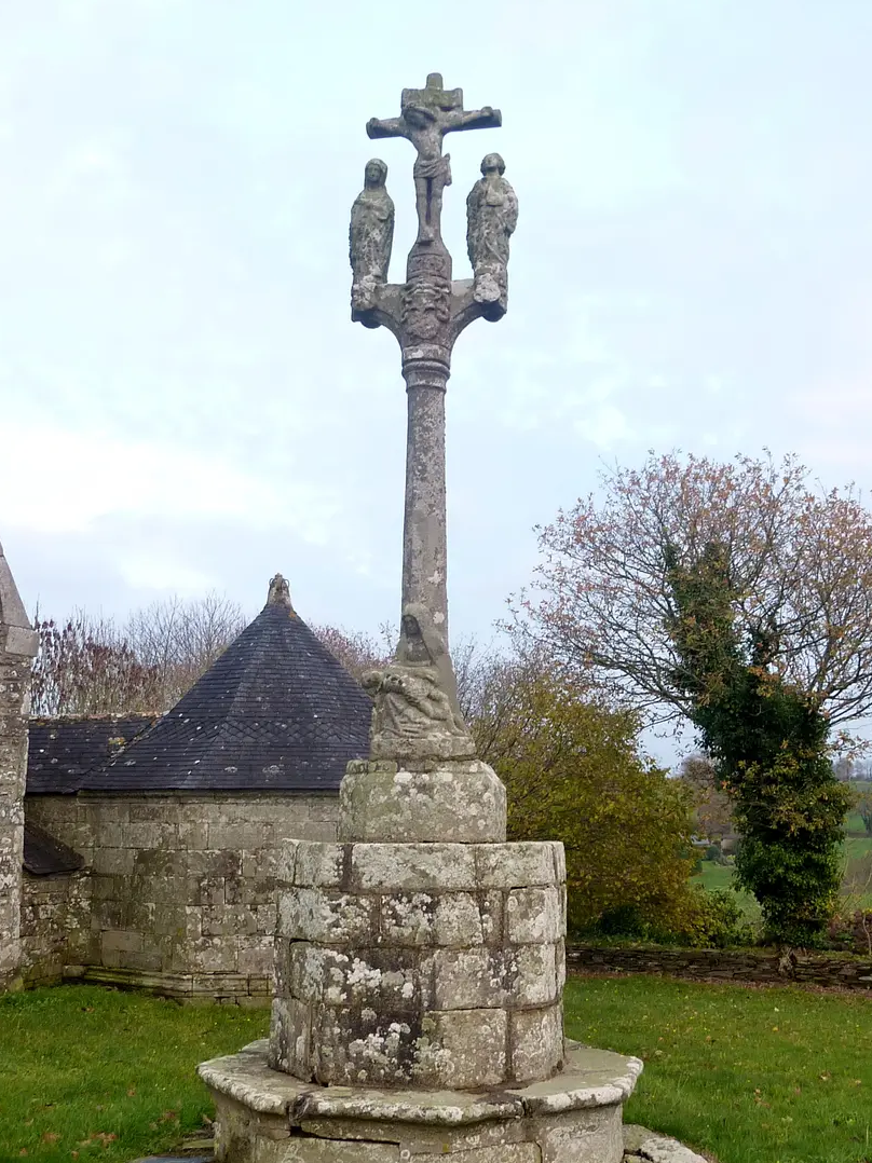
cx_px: 442
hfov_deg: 37.7
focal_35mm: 38
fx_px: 1277
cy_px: 626
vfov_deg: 48.9
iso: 160
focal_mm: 4.4
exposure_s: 1/30
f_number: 3.3
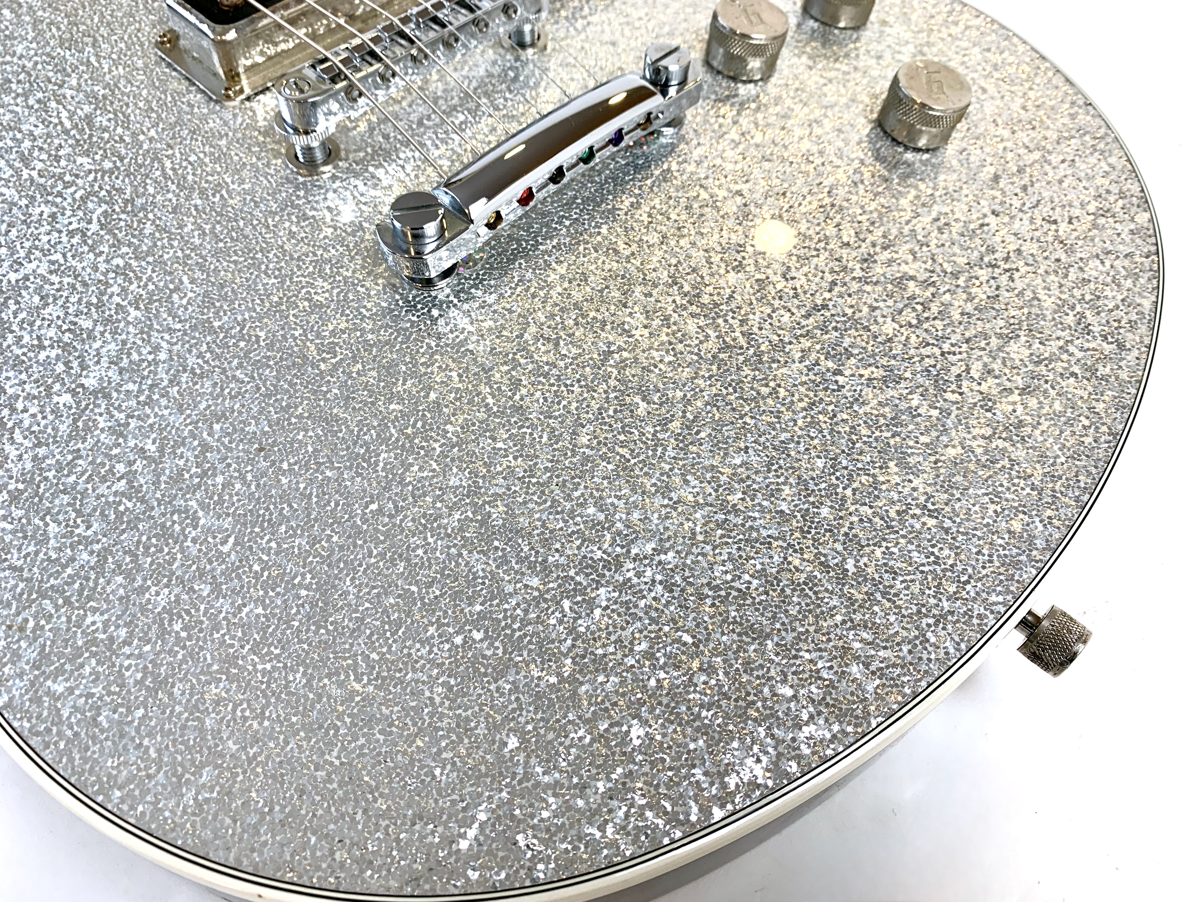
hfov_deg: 67.3
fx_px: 904
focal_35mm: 26
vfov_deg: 53.1
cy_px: 451
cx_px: 602
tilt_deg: -55.2
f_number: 1.8
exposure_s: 1/100
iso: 50
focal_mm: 4.25
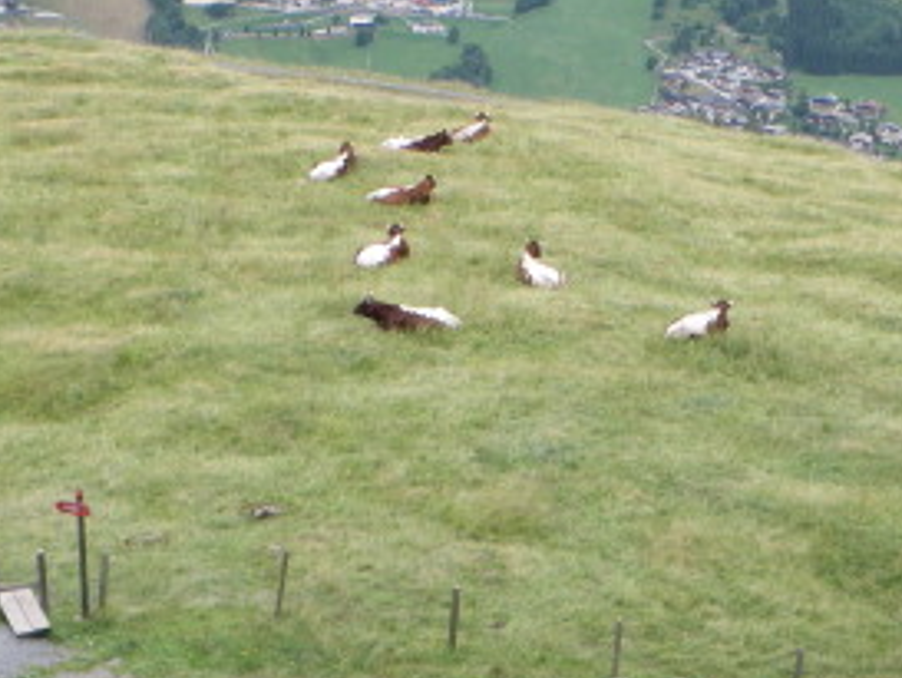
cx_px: 611
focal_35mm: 82
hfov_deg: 23.7
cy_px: 185
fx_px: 2138
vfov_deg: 17.9
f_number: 4.2
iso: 64
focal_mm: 5
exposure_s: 1/160
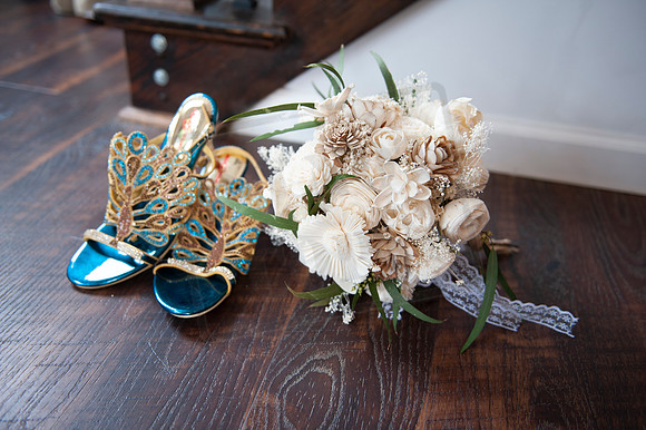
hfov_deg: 58.7
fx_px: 574
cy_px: 215
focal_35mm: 32
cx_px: 323
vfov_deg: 41.1
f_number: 2.8
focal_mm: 32
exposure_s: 1/100
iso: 400
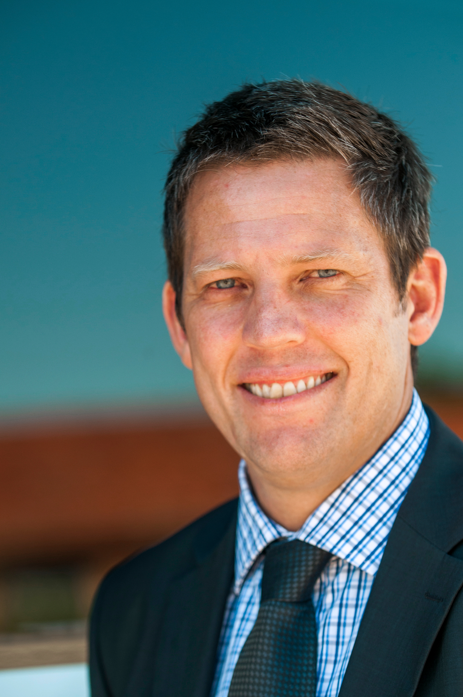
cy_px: 348
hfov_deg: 8.9
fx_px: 2959
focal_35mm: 153
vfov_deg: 13.4
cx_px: 232
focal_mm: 102
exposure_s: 1/500
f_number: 2.8
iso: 200
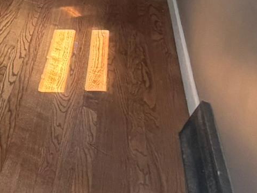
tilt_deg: -13.3
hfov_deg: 19.4
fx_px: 445
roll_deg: +0.5
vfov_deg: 20.1
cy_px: -117
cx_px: -251
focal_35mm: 60
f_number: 2.2
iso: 320
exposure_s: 1/121
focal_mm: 2.22
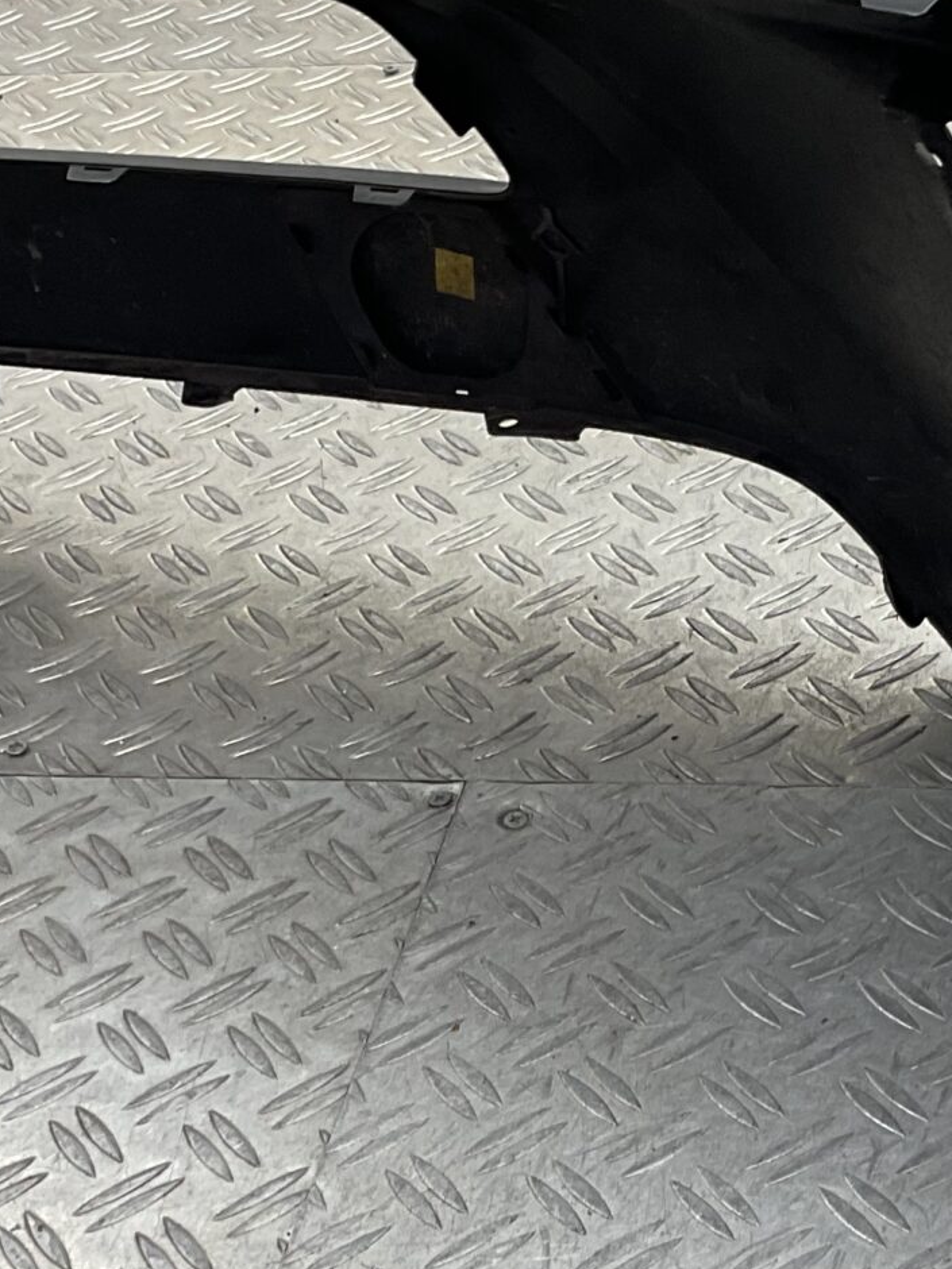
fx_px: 2897
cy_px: 875
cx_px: 704
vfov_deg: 24.6
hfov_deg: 18.6
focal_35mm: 79
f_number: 1.8
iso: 32
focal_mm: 3
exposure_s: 1/100
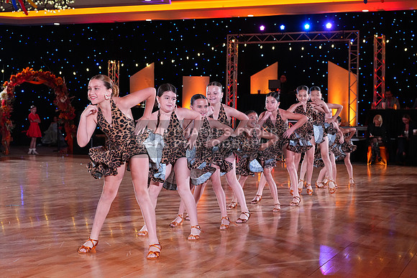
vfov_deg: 22.6
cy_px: 139
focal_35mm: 60
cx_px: 208
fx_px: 695
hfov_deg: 33.4
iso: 5000
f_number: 5.6
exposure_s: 1/400
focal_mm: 60
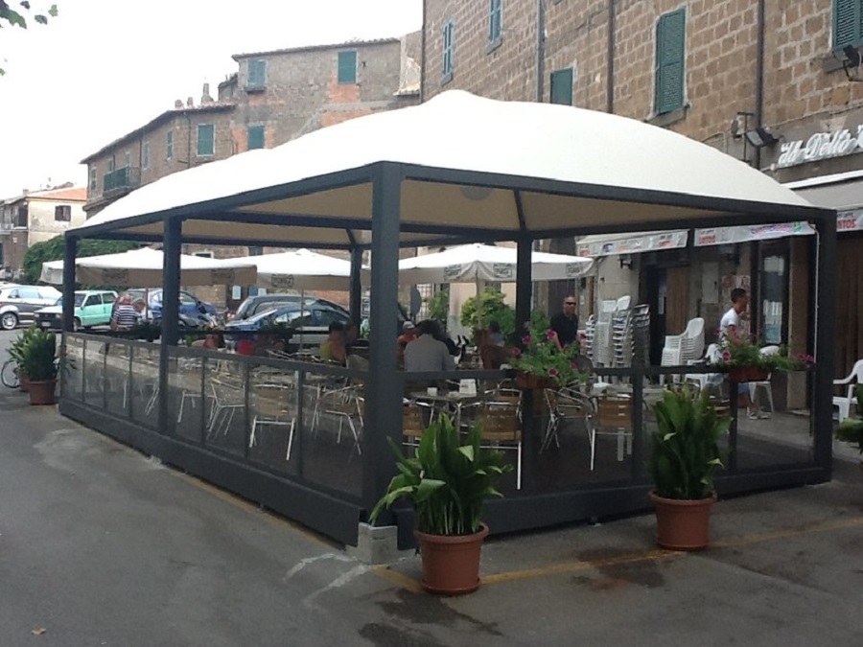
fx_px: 798
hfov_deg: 56.8
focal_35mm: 32
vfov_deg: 44.2
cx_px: 432
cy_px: 324
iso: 64
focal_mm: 2.03
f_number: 2.4
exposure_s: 1/212
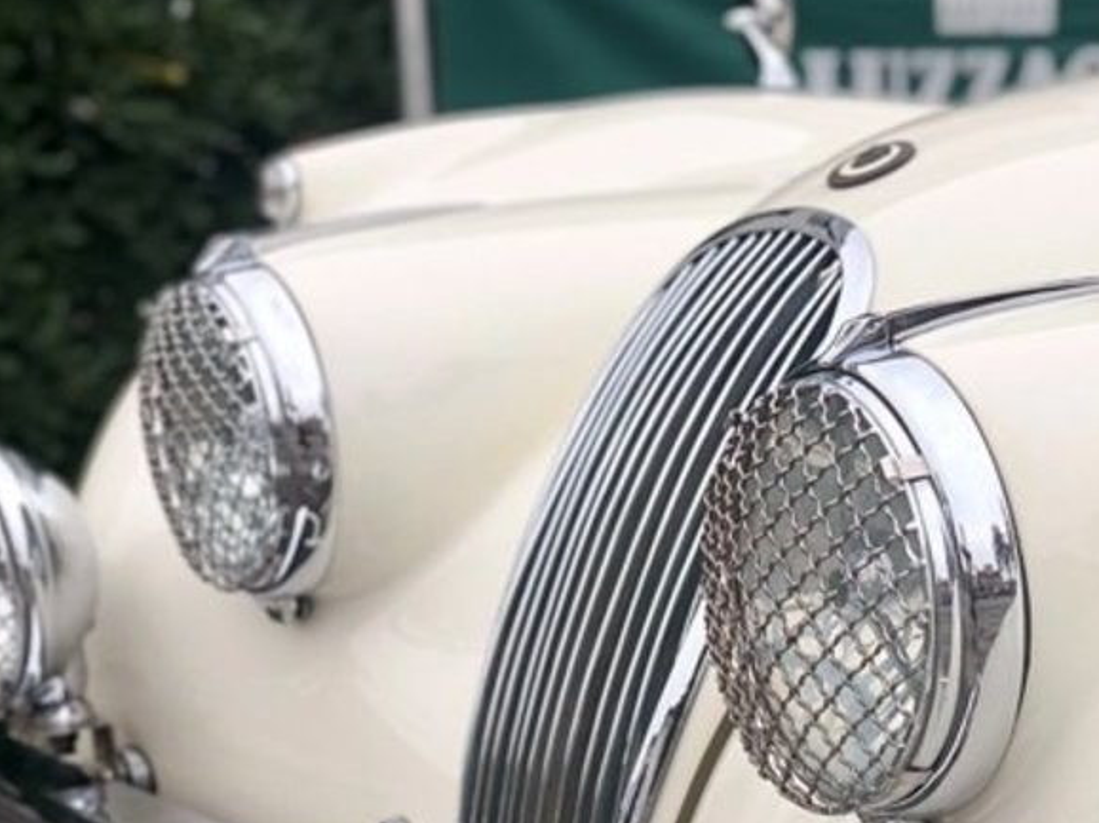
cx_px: 1000
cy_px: 753
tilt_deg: -11.6
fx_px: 3427
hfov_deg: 17.9
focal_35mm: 108
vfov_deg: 13.6
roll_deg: +1.5
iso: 16
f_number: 2.4
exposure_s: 1/144
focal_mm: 6
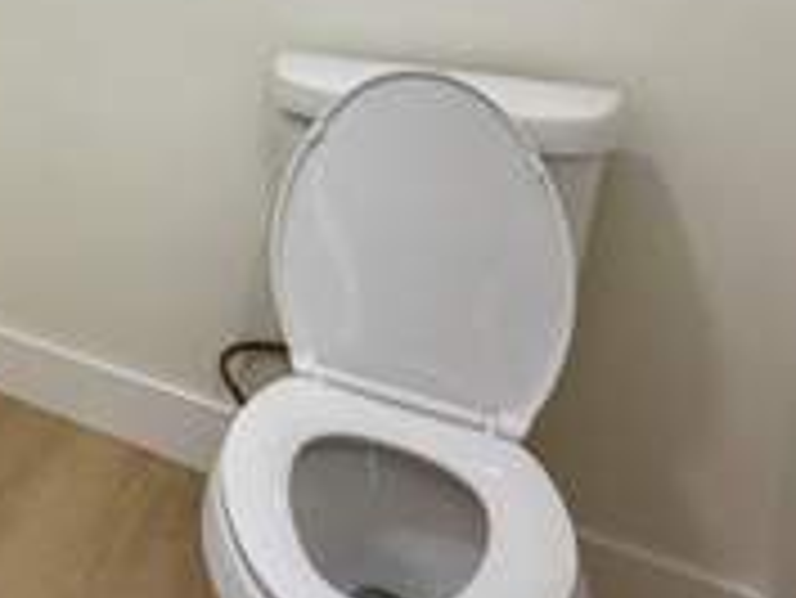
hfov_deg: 40.2
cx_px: -67
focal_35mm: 38
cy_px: -49
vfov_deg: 33.3
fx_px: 874
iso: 200
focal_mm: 2.22
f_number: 2.2
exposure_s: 1/121
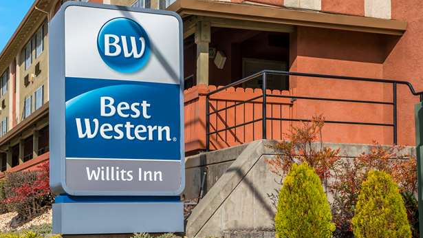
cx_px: 154
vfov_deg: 19.7
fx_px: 684
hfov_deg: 34.1
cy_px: 136
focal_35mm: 61
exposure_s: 1/500
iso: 200
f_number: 8
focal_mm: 35
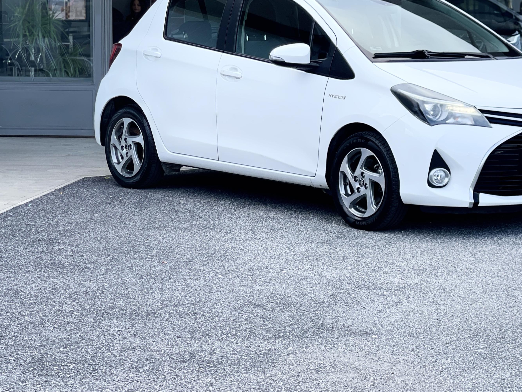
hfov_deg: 20.1
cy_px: 129
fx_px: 1463
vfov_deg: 15.2
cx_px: 367
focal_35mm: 97
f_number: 2.2
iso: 25
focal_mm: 7.5
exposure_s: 1/186
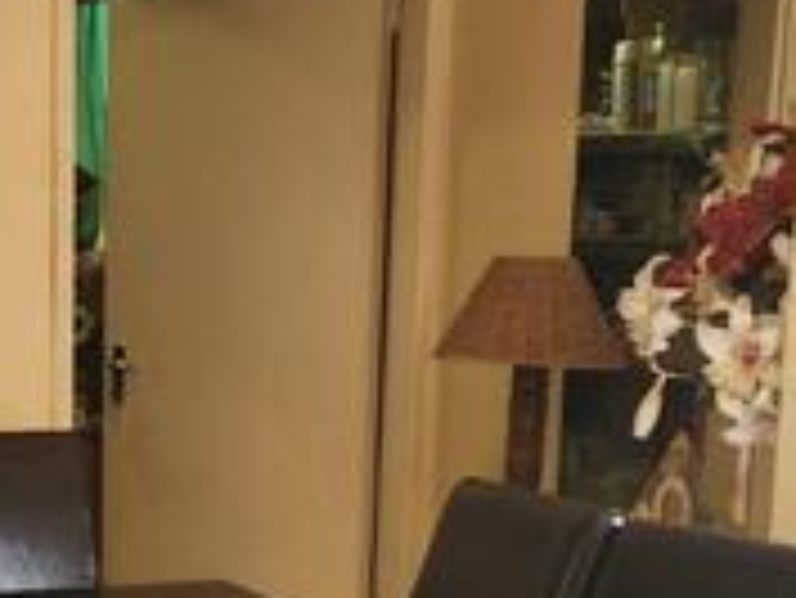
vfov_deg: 13.7
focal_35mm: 104
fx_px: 2393
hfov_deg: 18.7
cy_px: 778
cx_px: 166
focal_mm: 5.4
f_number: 1.8
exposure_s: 1/100
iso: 200
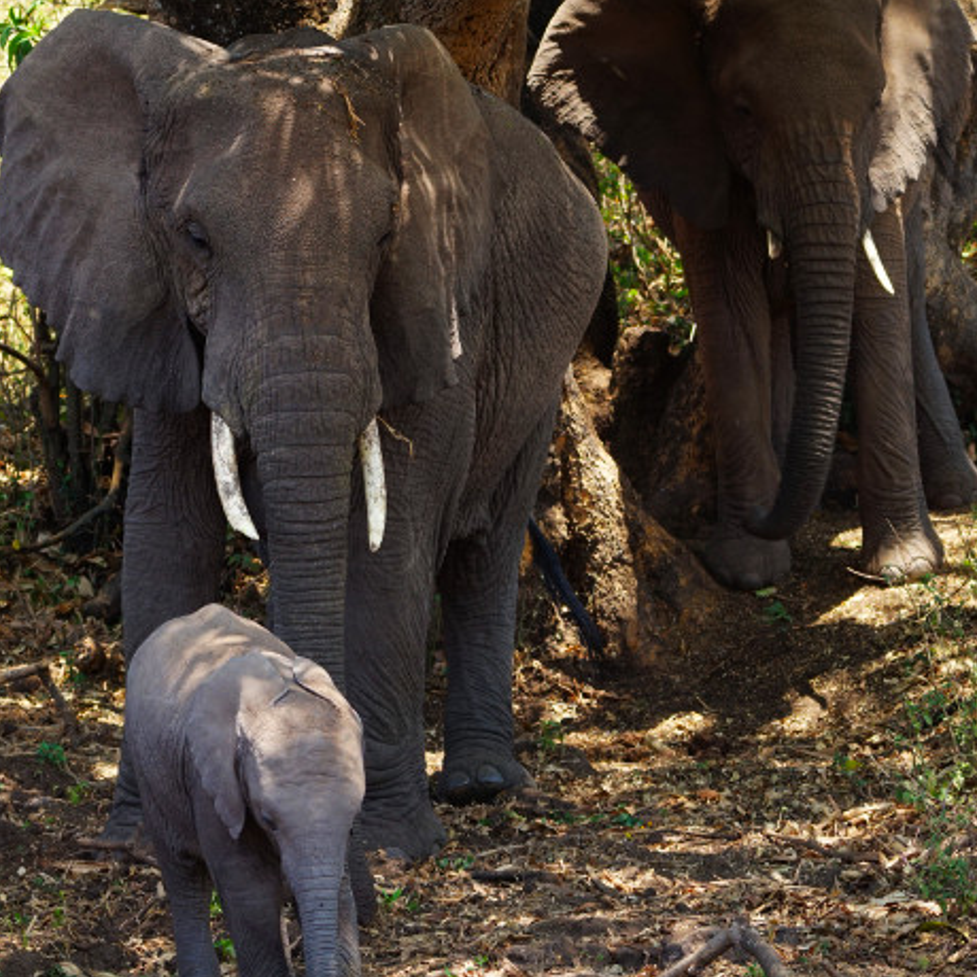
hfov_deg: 8.1
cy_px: 494
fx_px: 6929
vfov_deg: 8.1
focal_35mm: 217
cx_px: 297
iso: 160
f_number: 4.5
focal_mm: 98
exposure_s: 1/160
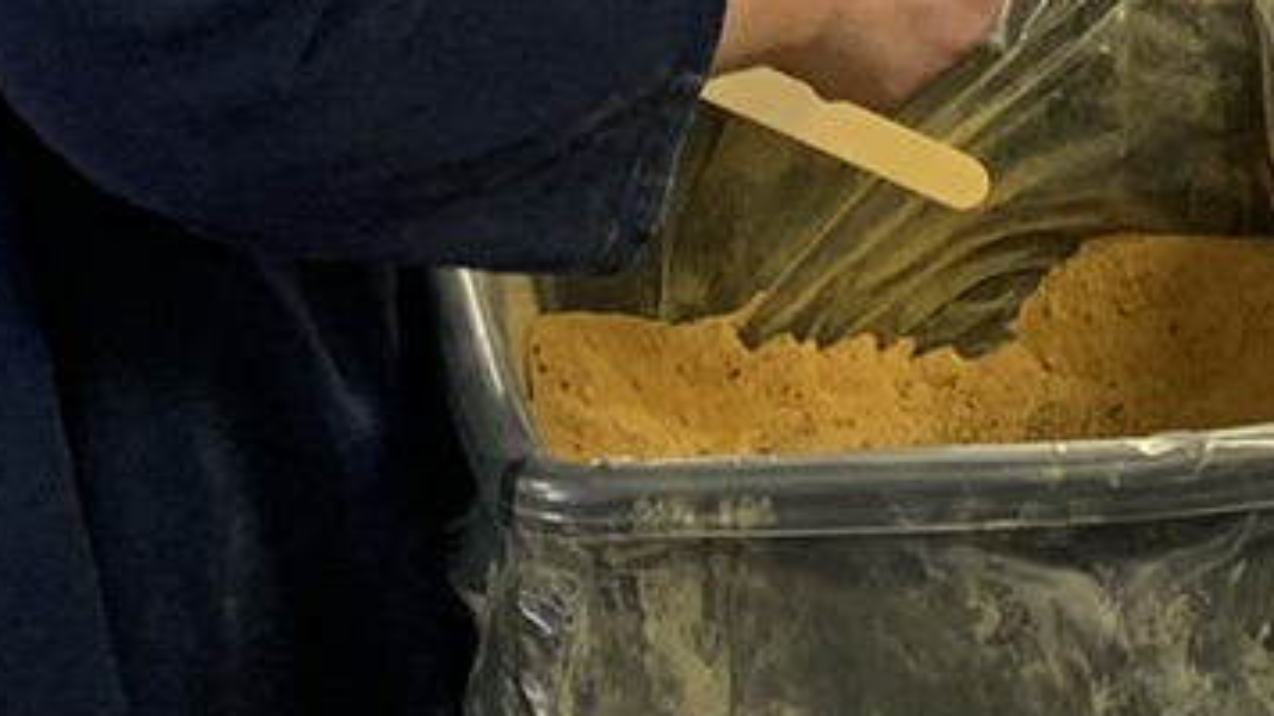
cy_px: -1274
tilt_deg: -7.1
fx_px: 5505
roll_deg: -0.8
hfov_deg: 13.1
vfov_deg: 6.8
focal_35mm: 163
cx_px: 1124
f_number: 1.8
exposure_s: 1/60
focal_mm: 4.25
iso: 80
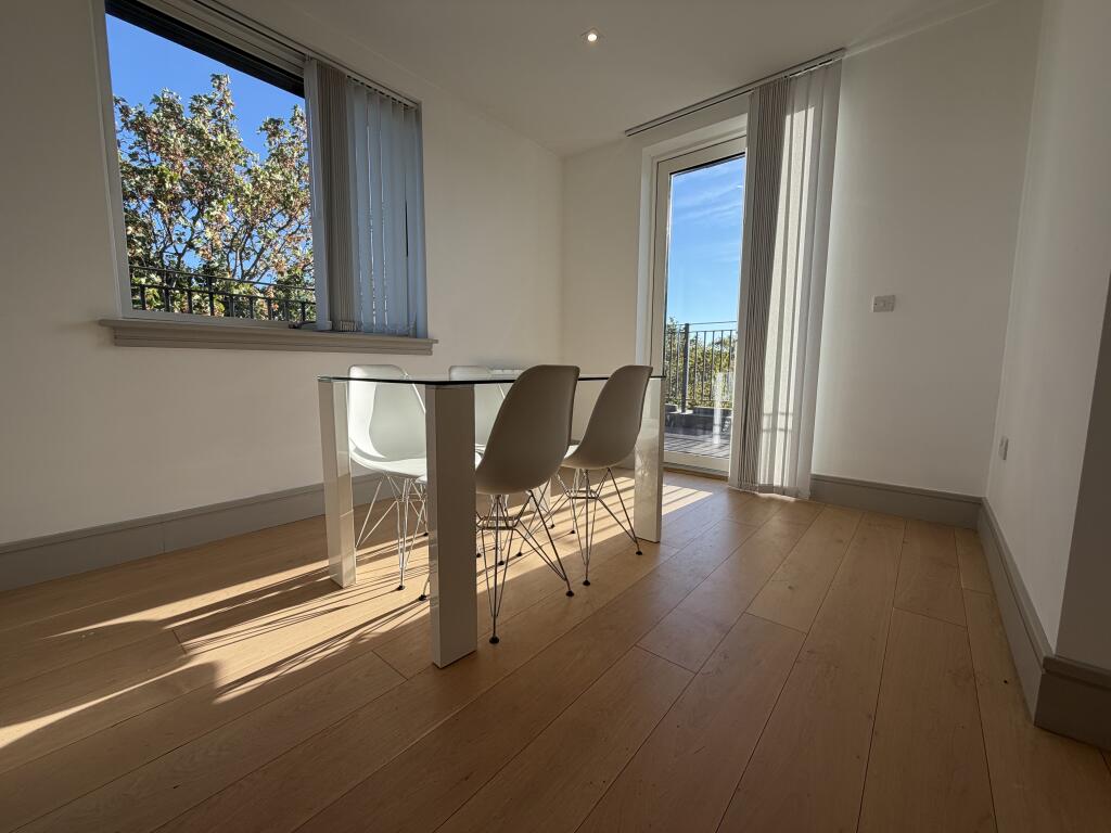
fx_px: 449
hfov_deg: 102.1
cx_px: 556
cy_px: 416
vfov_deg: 85.7
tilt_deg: -6.7
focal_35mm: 14
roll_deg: -0.6
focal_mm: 2.22
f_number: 2.2
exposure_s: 1/502
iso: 64
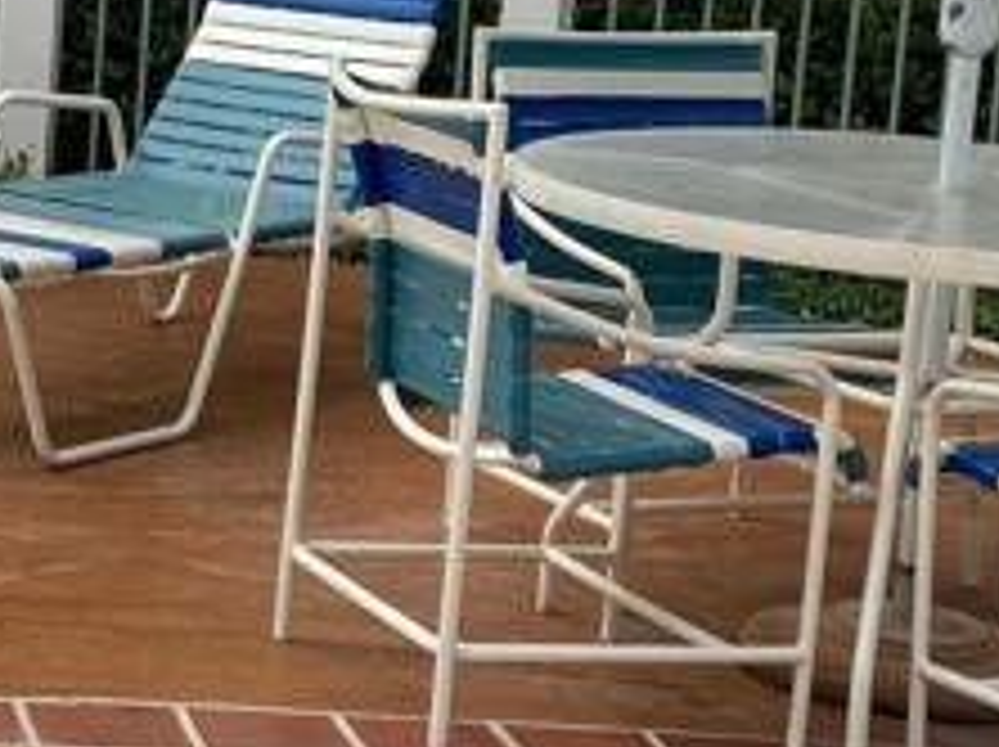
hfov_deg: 16.4
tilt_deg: -7.3
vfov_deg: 12.3
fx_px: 3459
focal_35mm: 120
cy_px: 144
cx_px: 256
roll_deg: -3.2
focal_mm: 4.25
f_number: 1.8
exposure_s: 1/1565
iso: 32
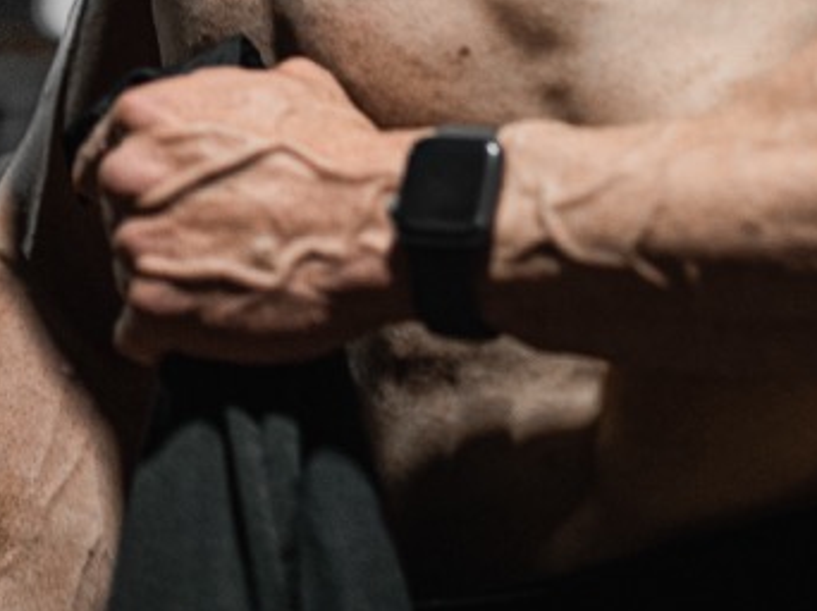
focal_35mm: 180
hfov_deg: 11.0
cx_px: 510
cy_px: -396
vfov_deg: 8.0
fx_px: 4245
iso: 320
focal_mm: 50
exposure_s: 1/80
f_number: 1.4
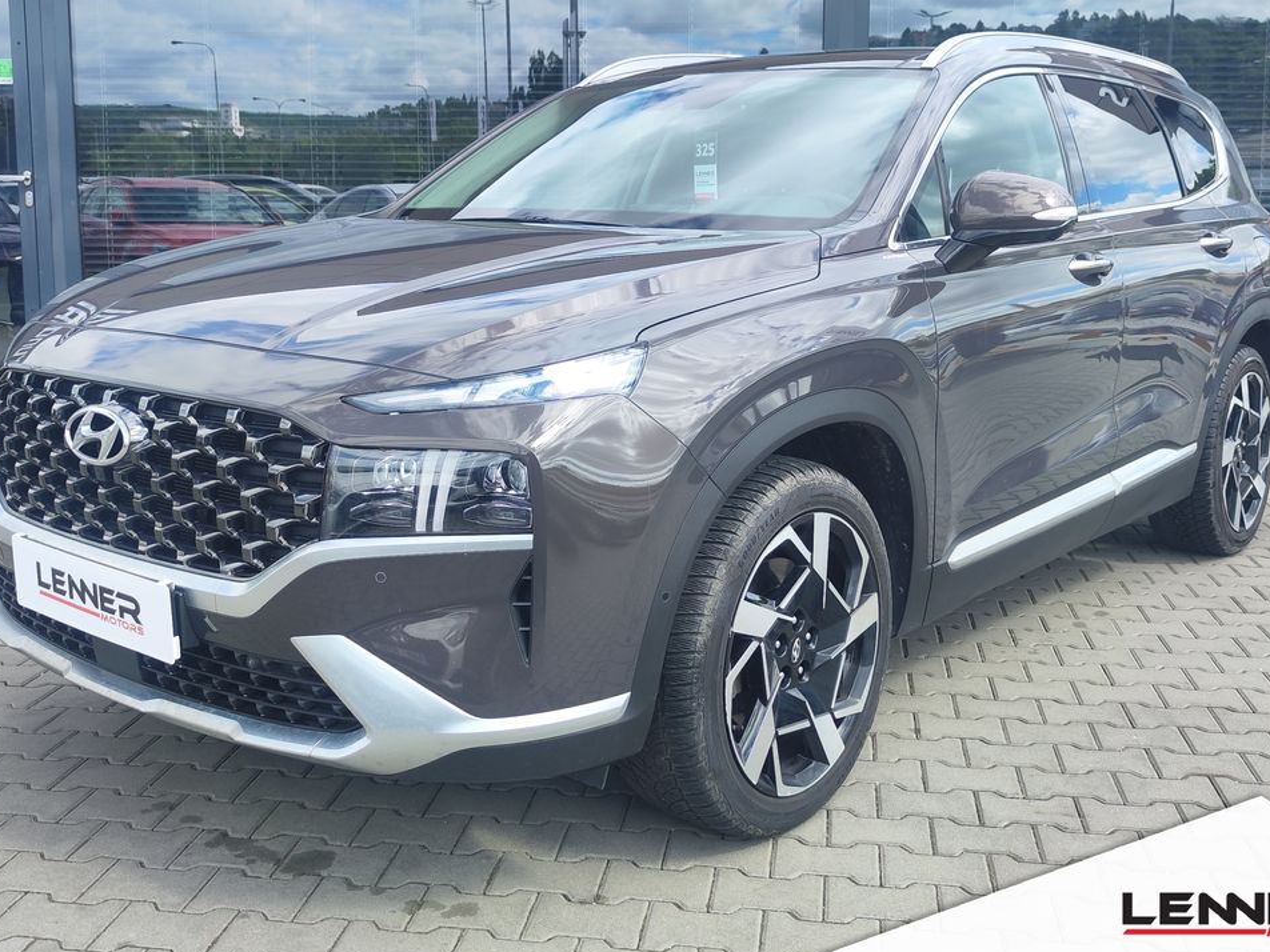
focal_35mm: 29
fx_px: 1064
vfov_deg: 48.0
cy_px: 397
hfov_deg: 61.7
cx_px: 632
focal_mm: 7.01
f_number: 1.69
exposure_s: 1/292
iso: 50
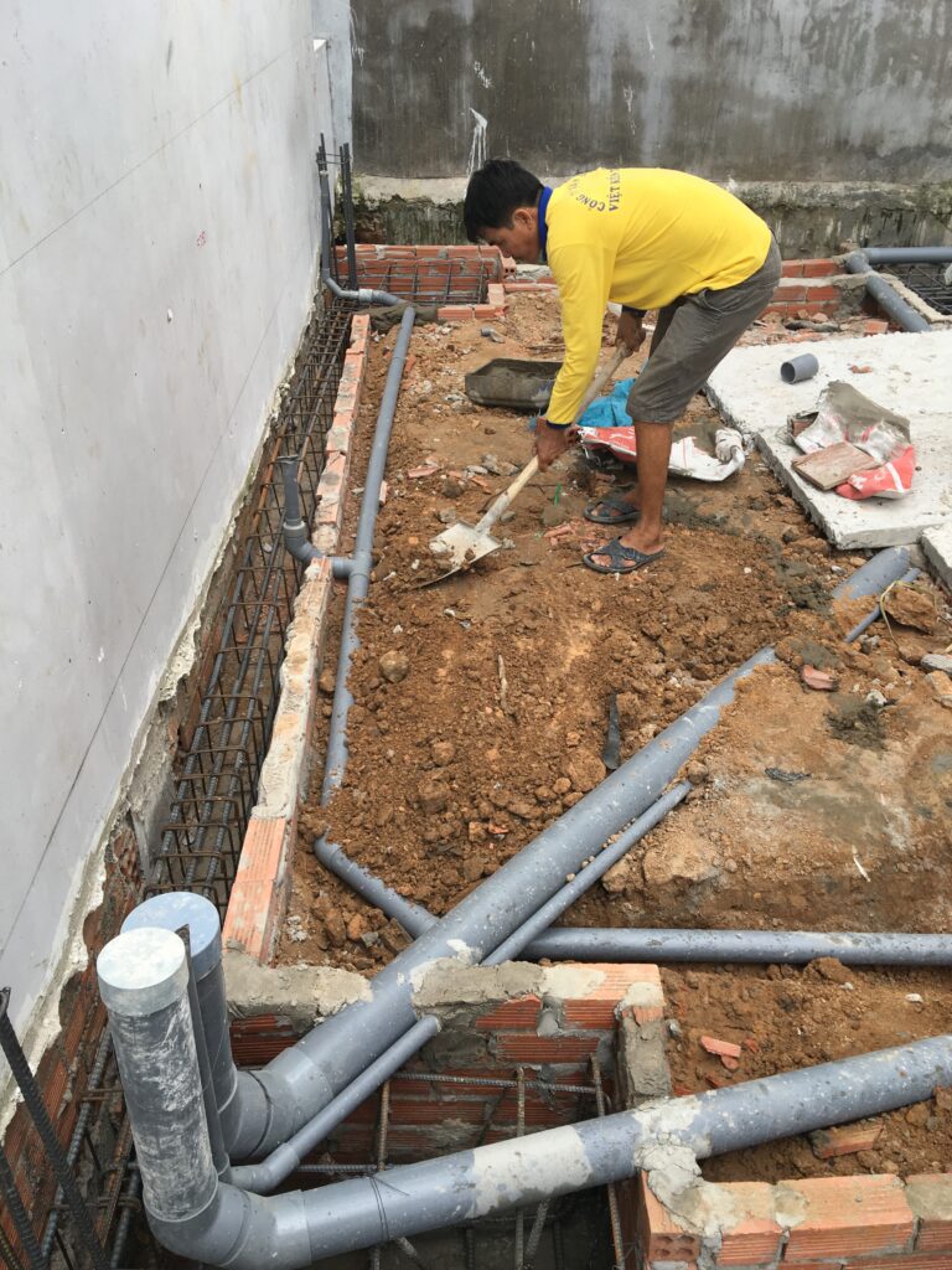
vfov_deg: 61.7
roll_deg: +0.6
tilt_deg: -32.3
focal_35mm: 29
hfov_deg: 48.2
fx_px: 1063
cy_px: 635
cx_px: 476
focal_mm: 4.15
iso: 25
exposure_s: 1/324
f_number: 2.2
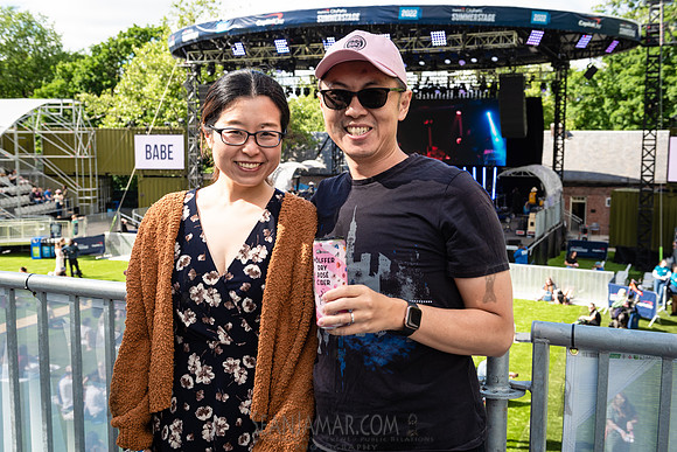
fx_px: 715
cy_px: 226
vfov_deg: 35.1
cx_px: 338
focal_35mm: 38
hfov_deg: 50.7
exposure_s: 1/250
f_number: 5.6
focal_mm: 38
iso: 200
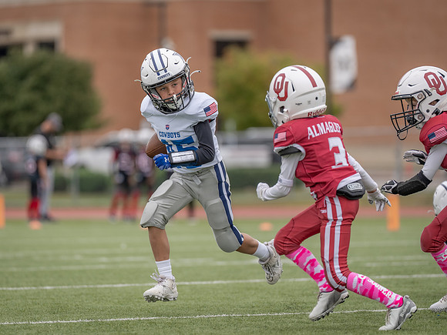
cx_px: 193
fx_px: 3846
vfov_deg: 5.0
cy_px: 170
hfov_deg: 6.7
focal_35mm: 298
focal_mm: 200
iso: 200
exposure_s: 1/1250
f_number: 2.8
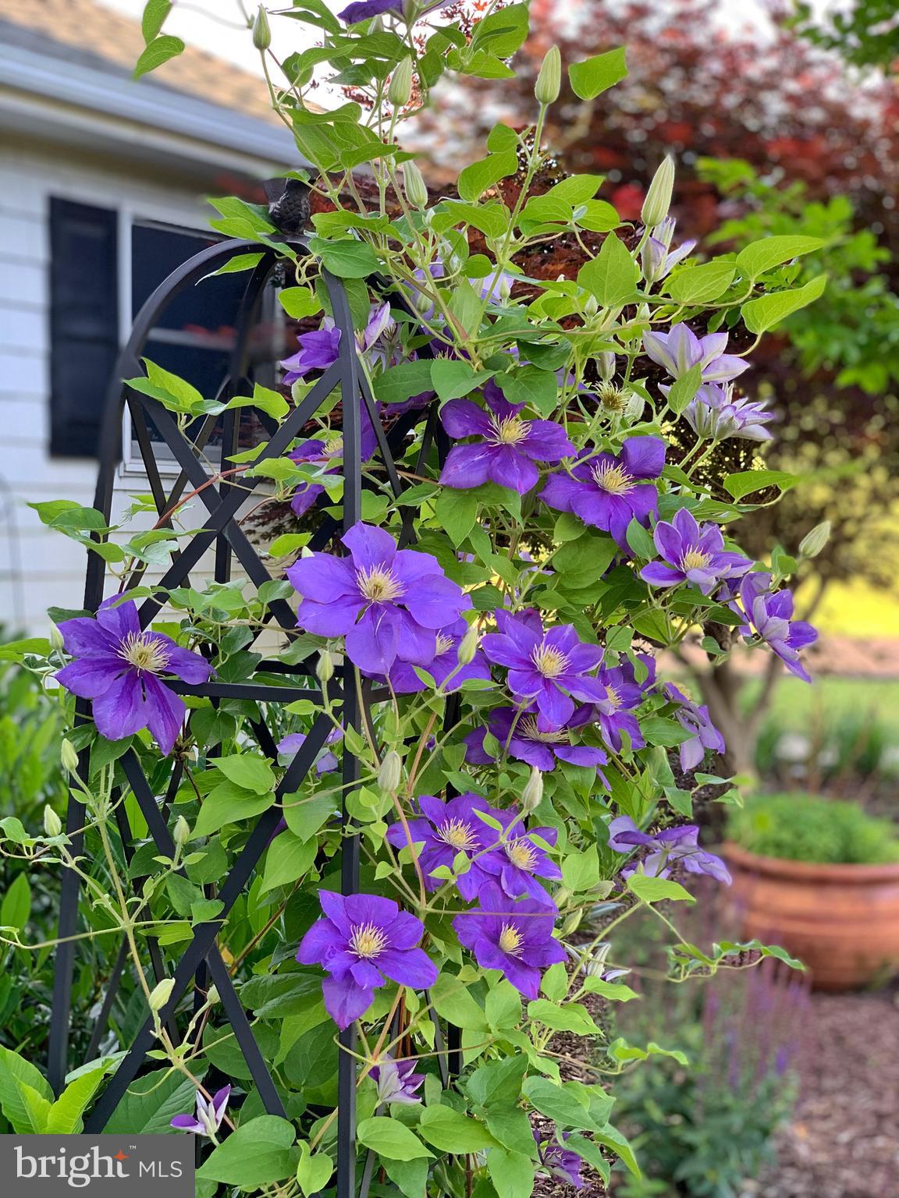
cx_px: 450
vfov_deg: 36.8
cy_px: 599
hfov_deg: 28.0
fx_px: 1801
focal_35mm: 52
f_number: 2.4
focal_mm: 6
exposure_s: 1/122
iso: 64
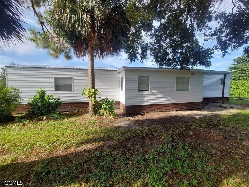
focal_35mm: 13
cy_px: 94
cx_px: 124
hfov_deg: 106.2
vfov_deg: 89.9
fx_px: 94
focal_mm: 1.74
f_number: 2.2
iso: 50
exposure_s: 1/453
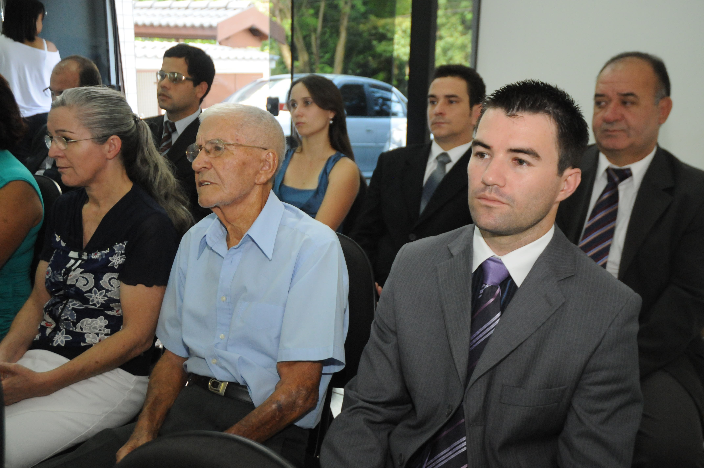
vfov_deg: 35.4
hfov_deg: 51.3
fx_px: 732
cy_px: 234
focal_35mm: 38
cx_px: 352
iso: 1600
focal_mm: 25
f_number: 3.8
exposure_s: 1/100
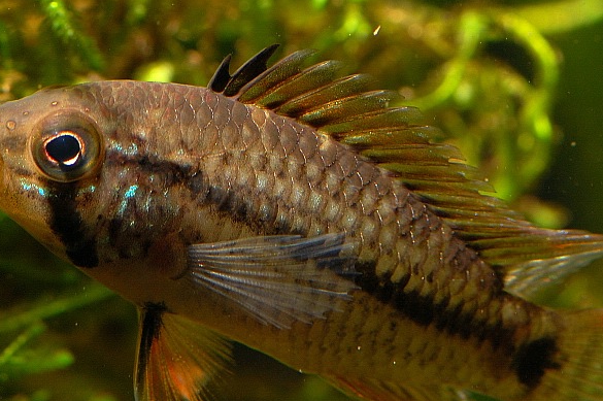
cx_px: 280
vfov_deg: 5.0
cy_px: 218
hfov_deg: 7.5
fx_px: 4617
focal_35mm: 276
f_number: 11
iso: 200
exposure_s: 1/60
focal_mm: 105
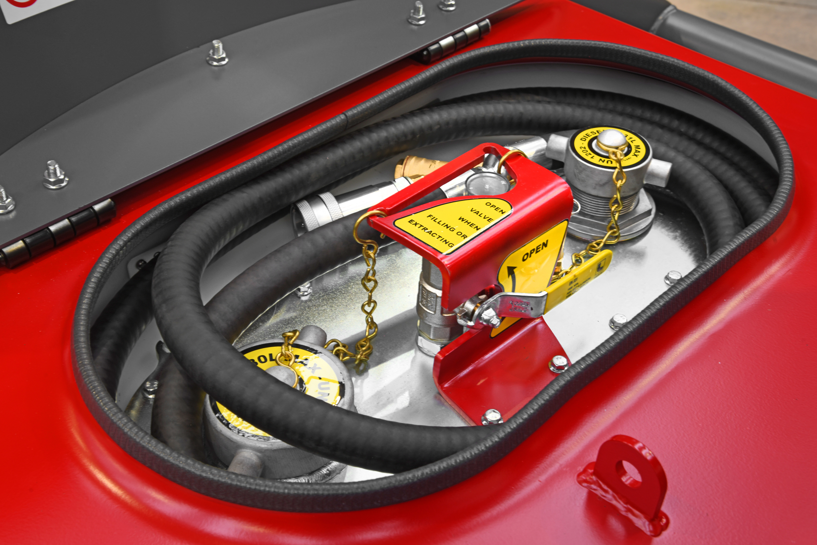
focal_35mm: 48
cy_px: 272
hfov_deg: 41.1
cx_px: 408
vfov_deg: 28.1
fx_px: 1089
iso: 200
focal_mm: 48
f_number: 11
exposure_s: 1/3
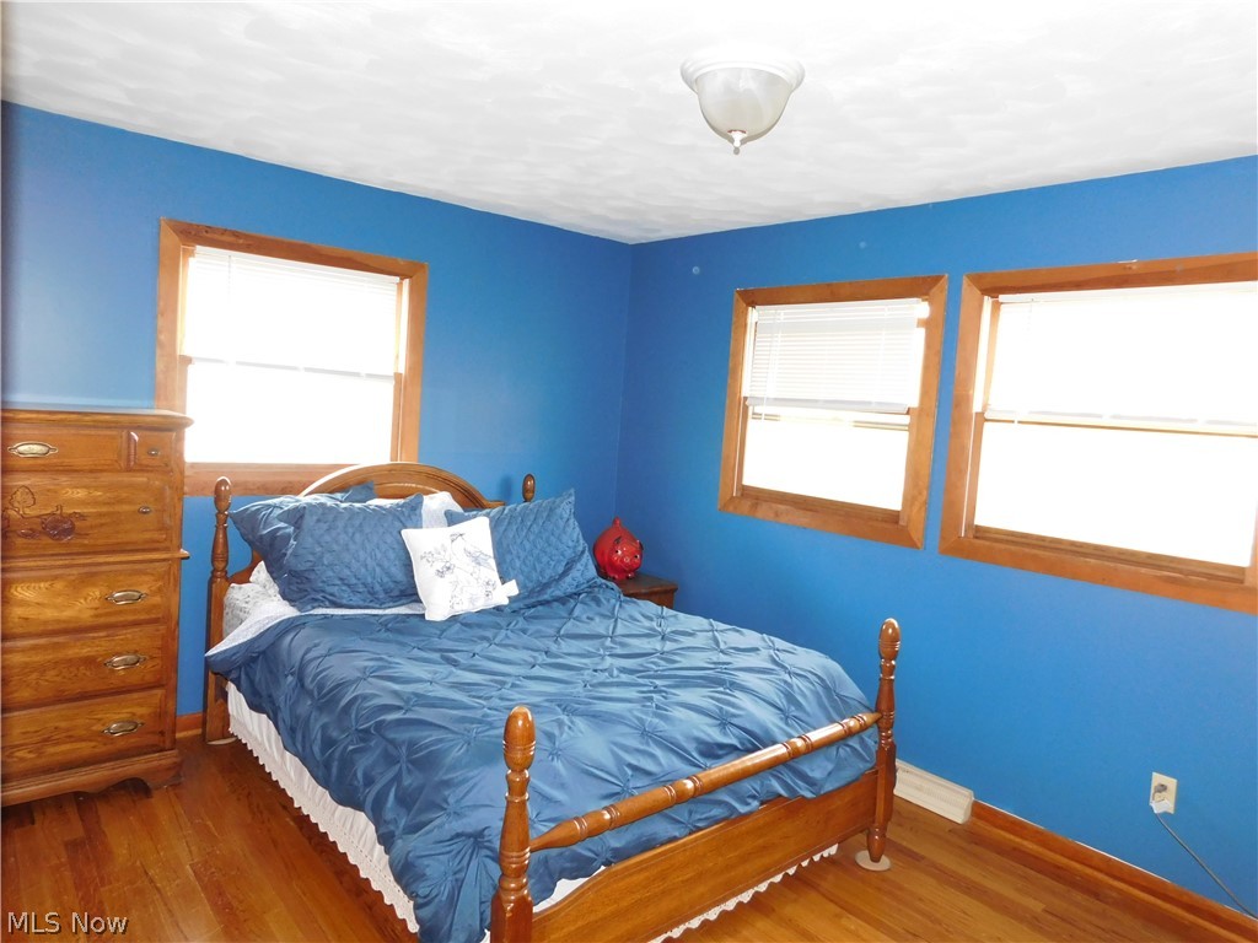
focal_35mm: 23
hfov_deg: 73.9
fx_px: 836
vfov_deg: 58.9
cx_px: 629
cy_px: 472
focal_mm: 4
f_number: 3
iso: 250
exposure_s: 1/30
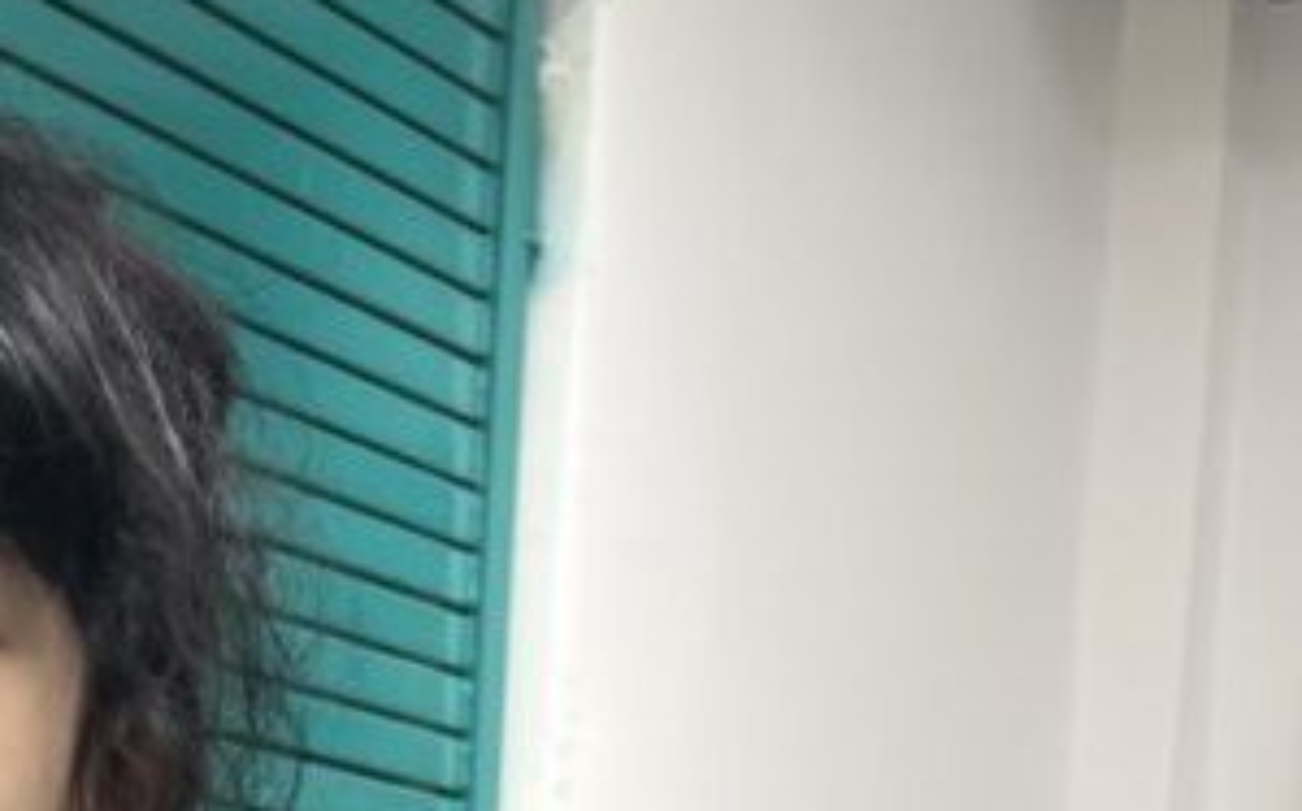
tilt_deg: -8.8
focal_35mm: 92
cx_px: -91
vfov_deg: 12.1
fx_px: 3262
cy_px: 1769
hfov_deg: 21.5
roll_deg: -1.5
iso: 40
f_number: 1.6
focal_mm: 5.1
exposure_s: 1/100
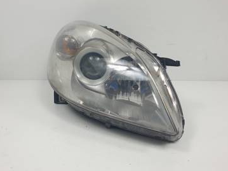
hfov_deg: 61.7
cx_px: 116
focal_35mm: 29
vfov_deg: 48.2
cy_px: 90
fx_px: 191
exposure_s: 1/241
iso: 50
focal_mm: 4.3
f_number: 2.4
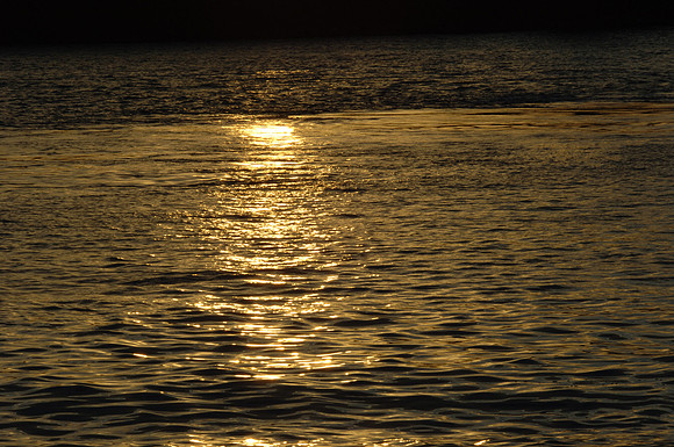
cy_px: 224
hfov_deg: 6.9
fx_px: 5609
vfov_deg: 4.6
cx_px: 337
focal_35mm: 300
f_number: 20
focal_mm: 200
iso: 160
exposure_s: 1/250
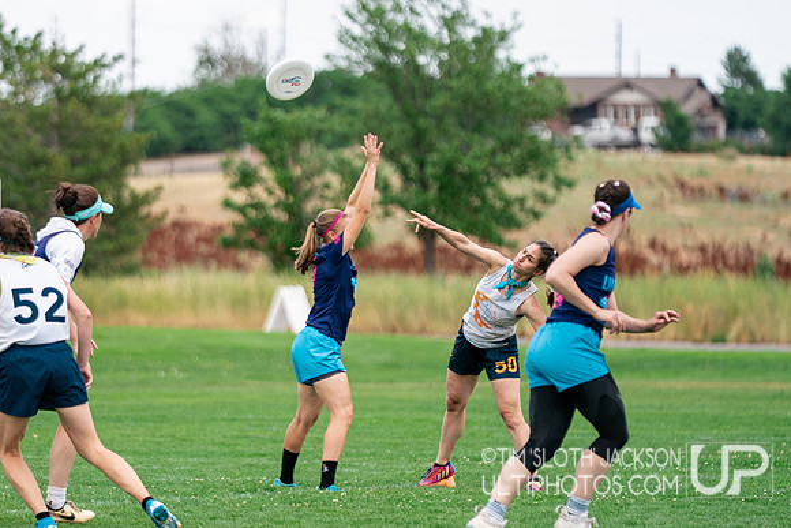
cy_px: 254
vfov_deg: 4.2
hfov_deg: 6.2
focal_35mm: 330
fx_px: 7256
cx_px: 287
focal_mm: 200
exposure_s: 1/3200
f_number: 2.8
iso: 640
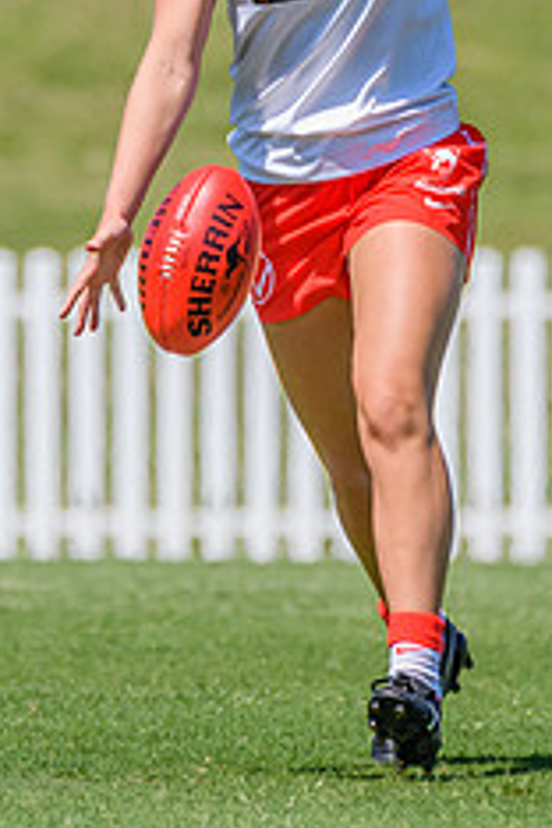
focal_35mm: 2079
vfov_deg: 1.0
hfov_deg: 0.7
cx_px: 155
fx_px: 47813
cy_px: 157
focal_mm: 550
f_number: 10
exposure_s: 1/2000
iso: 800
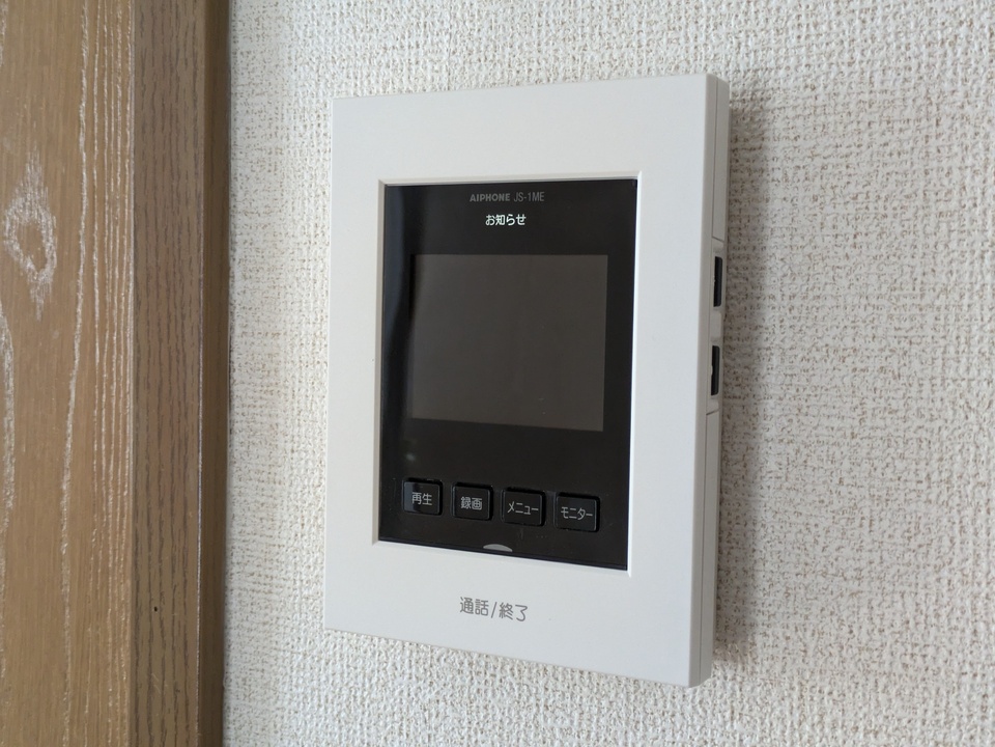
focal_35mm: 51
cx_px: 498
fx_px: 1466
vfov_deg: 28.6
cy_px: 374
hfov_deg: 37.5
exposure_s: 1/120
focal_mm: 5.43
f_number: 1.89
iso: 446
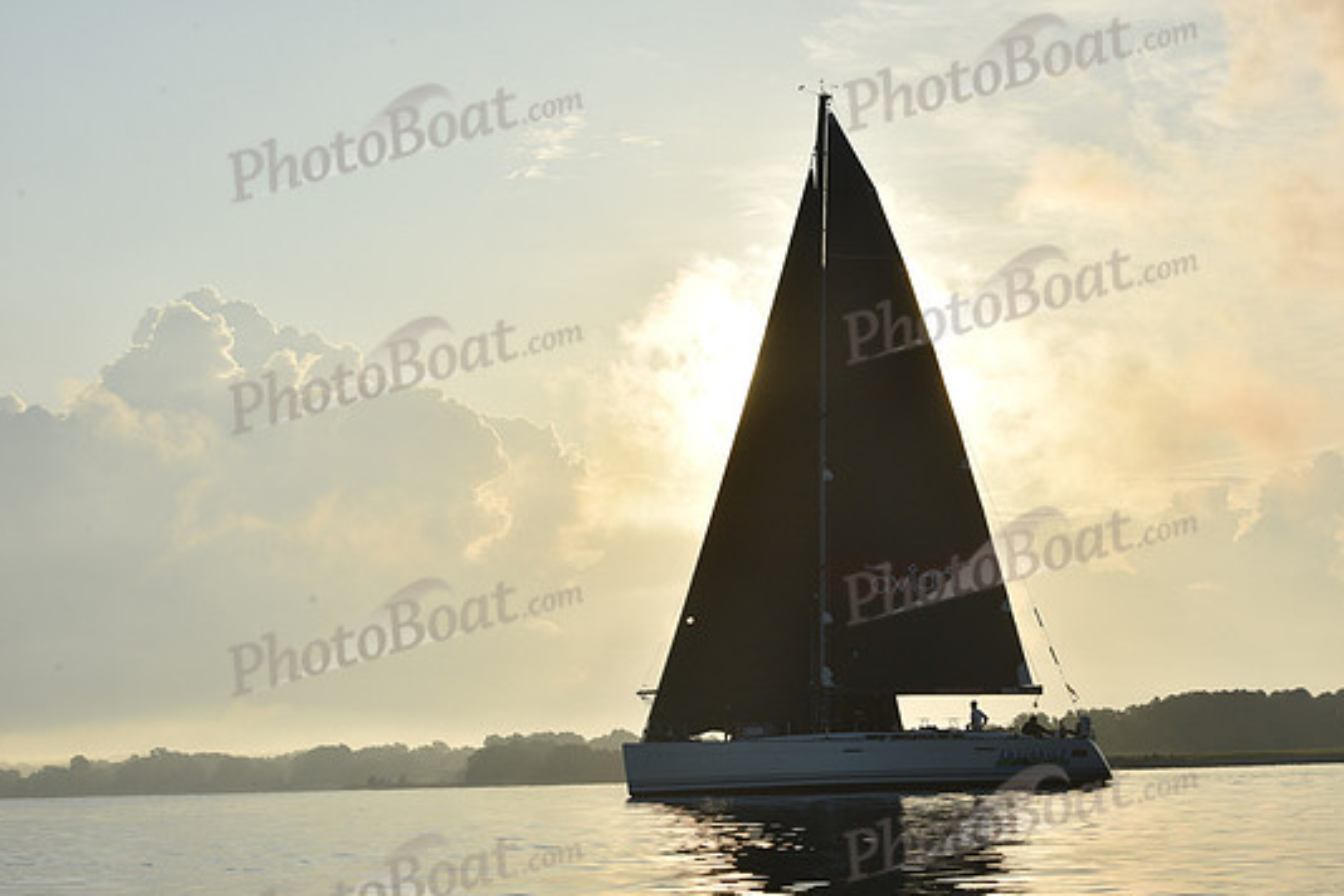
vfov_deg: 17.9
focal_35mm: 76
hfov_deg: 26.6
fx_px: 2837
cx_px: 715
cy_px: 464
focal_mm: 70
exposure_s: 1/800
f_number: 14
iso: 320
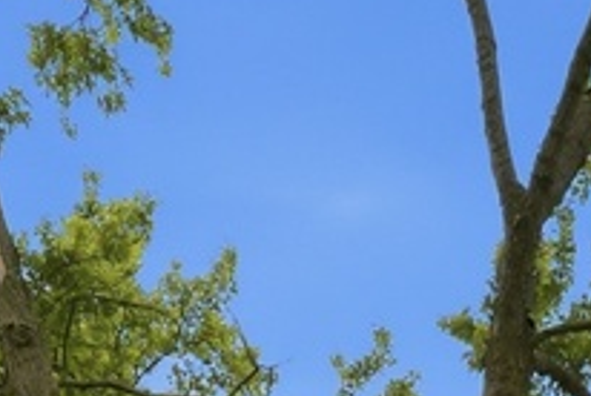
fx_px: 1545
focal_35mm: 94
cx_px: 518
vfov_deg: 8.9
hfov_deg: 21.2
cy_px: 1449
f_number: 5.6
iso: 80
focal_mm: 12
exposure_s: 1/80
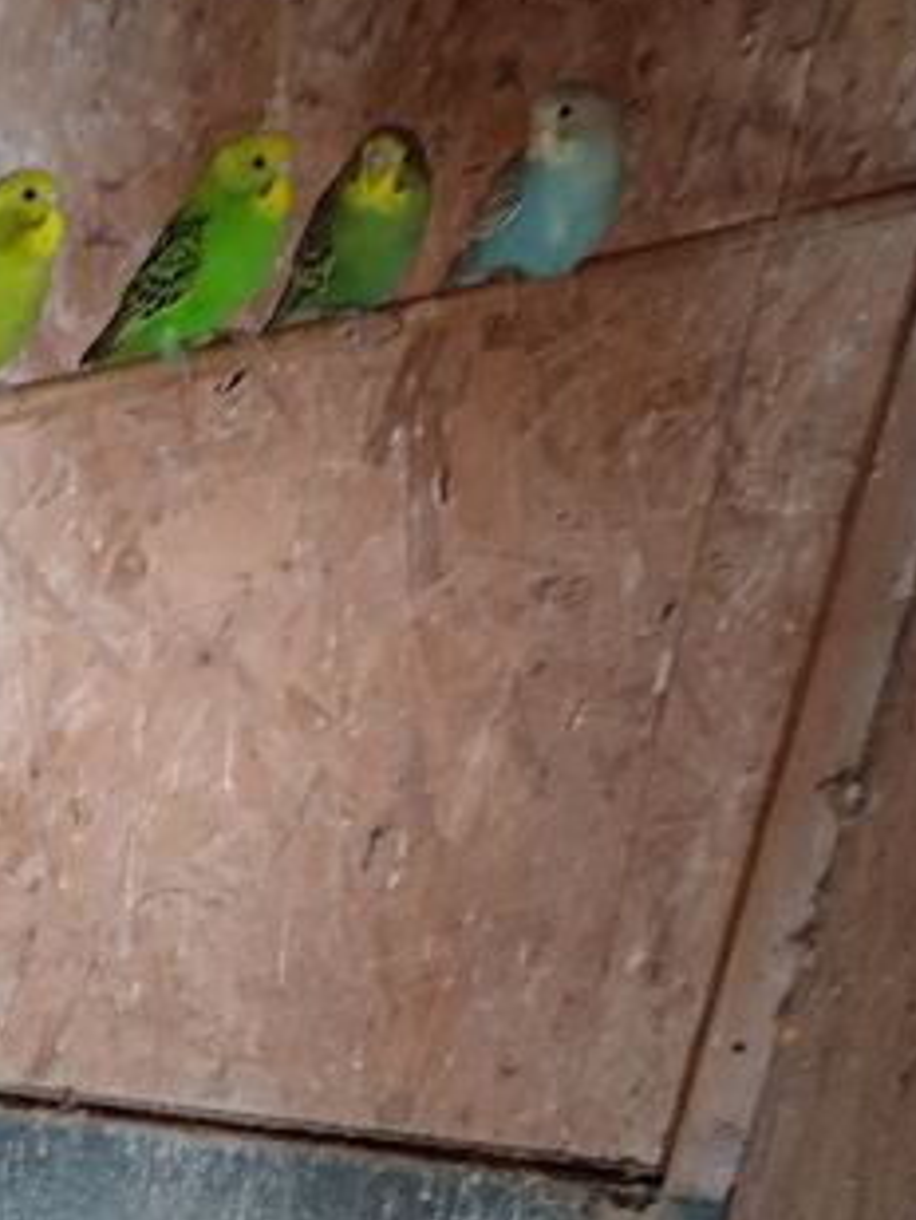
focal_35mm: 58
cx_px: -12
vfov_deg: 33.1
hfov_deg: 24.1
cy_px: 730
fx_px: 2045
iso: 975
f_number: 2.2
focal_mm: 3.43
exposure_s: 1/16.7
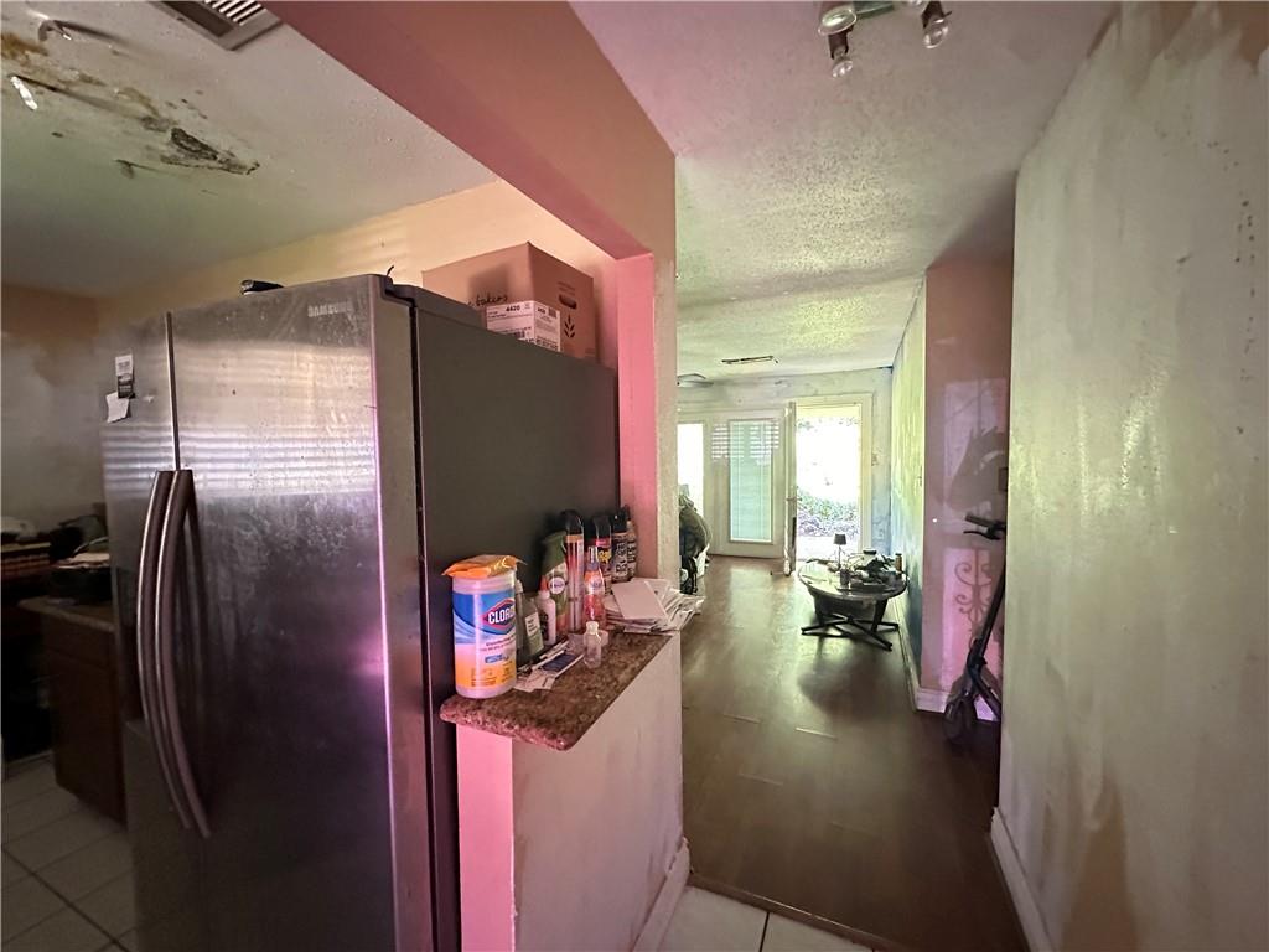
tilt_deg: -3.1
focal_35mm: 14
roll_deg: +0.5
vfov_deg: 85.7
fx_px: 513
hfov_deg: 102.1
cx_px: 634
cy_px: 476
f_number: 2.2
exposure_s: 1/42
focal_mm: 2.22
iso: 1250
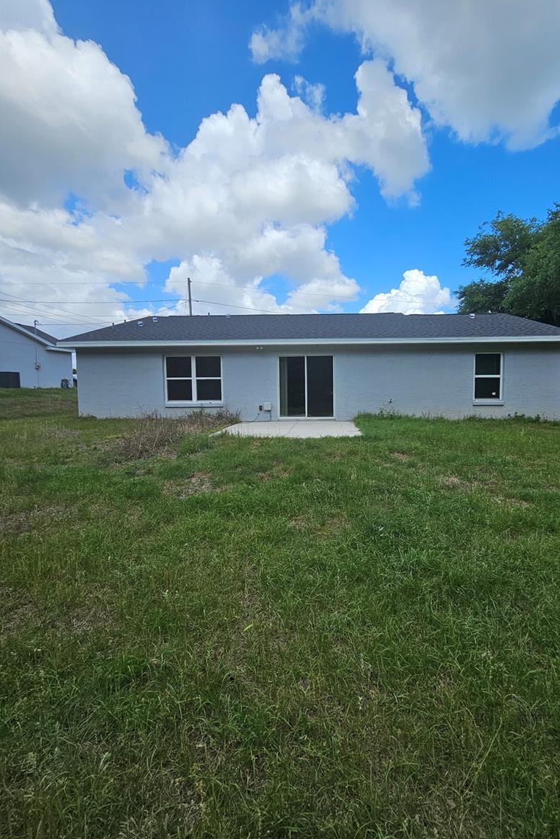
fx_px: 327
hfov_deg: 80.6
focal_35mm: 14
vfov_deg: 104.2
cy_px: 409
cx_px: 325
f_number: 2.2
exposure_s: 1/2088
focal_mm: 2.2
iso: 50
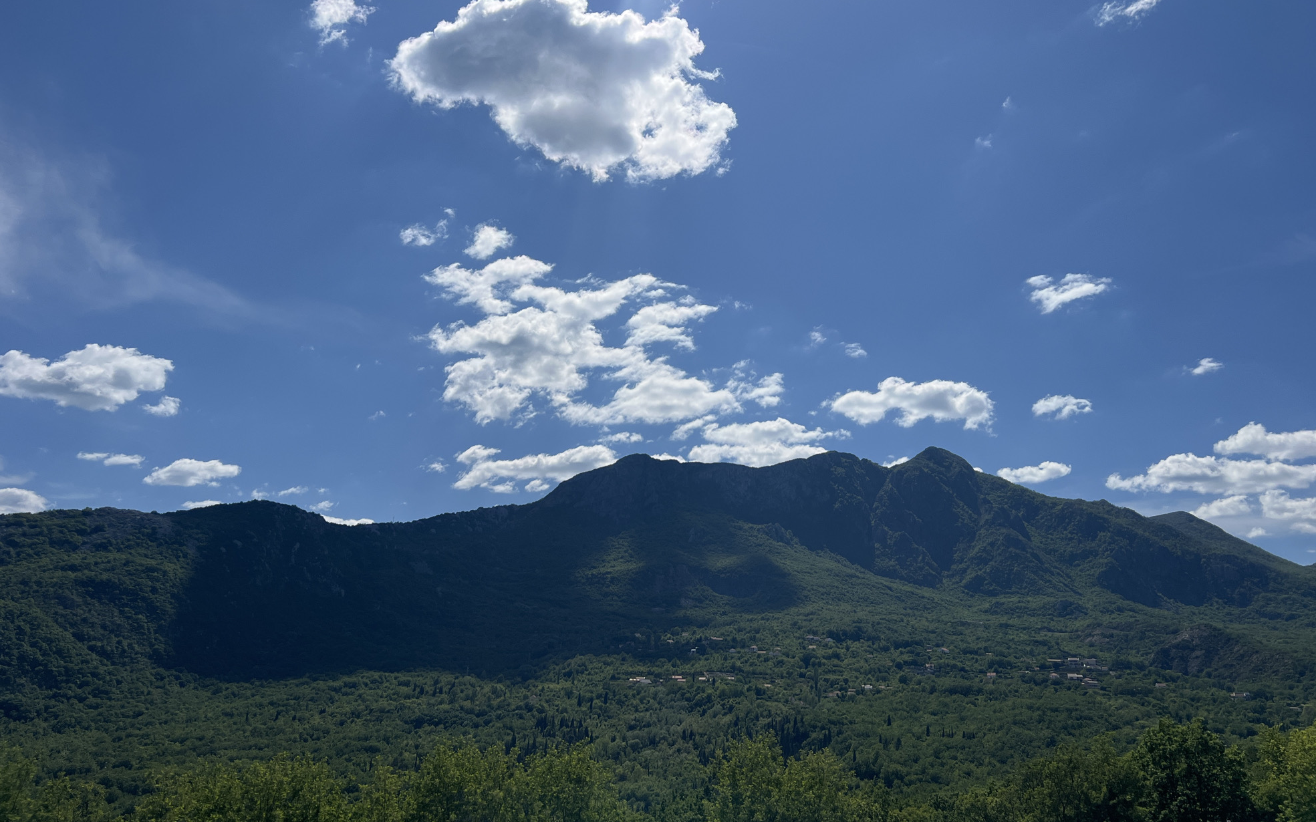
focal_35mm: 28
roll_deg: -1.6
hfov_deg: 66.5
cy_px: 325
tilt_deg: +20.9
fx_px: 1004
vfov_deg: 44.3
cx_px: 668
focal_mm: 5.7
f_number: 1.5
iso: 50
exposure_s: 1/12658
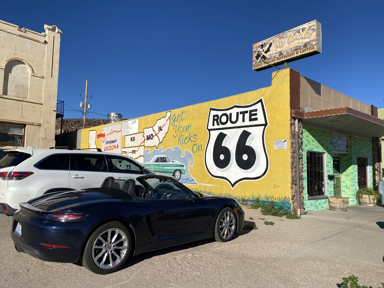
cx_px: 192
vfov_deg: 53.1
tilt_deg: +4.5
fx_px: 288
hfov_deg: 67.3
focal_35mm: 26
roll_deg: -1.0
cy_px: 144
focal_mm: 4.25
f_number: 1.8
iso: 32
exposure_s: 1/5747
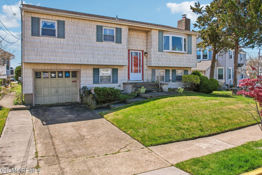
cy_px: 73
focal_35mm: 27
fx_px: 196
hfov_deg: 67.0
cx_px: 152
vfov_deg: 47.7
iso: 100
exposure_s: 1/1250
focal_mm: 8.4
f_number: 2.8
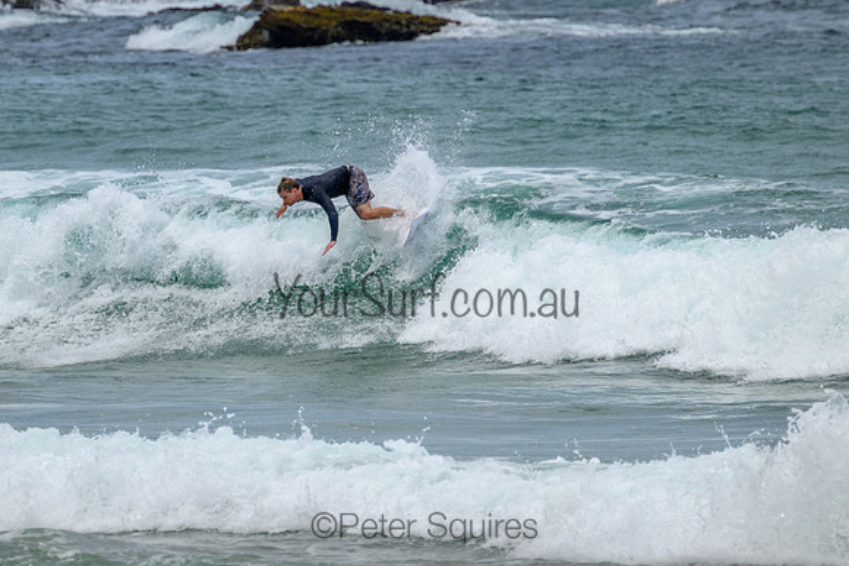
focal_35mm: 960
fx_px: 22637
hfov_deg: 2.1
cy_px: 235
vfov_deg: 1.4
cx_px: 348
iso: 640
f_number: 11
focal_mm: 800
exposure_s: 1/2000
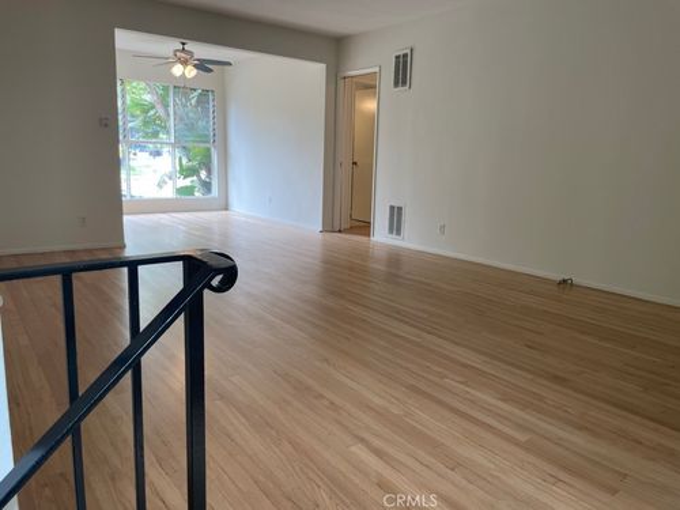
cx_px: 340
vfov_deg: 53.1
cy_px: 255
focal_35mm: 26
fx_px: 511
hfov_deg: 67.3
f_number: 1.6
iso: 80
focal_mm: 4.2
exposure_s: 1/120
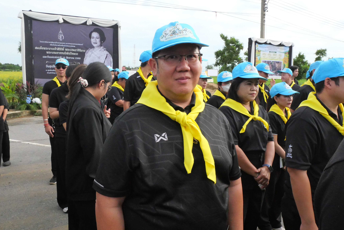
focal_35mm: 26
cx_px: 174
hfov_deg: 69.4
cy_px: 108
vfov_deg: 49.6
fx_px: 249
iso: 3200
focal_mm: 12
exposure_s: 1/2000
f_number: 9
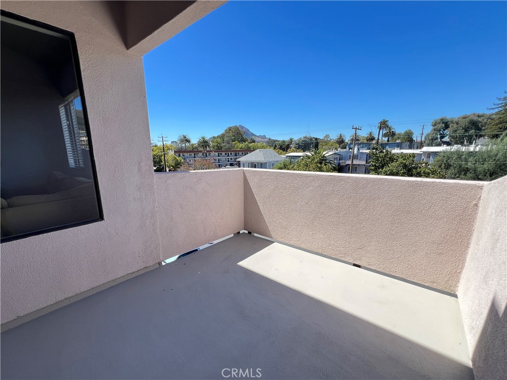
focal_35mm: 13
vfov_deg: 89.9
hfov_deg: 106.2
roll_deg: +1.2
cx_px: 254
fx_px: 190
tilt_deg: -13.1
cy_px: 190
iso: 32
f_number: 1.8
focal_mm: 1.57
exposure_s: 1/704
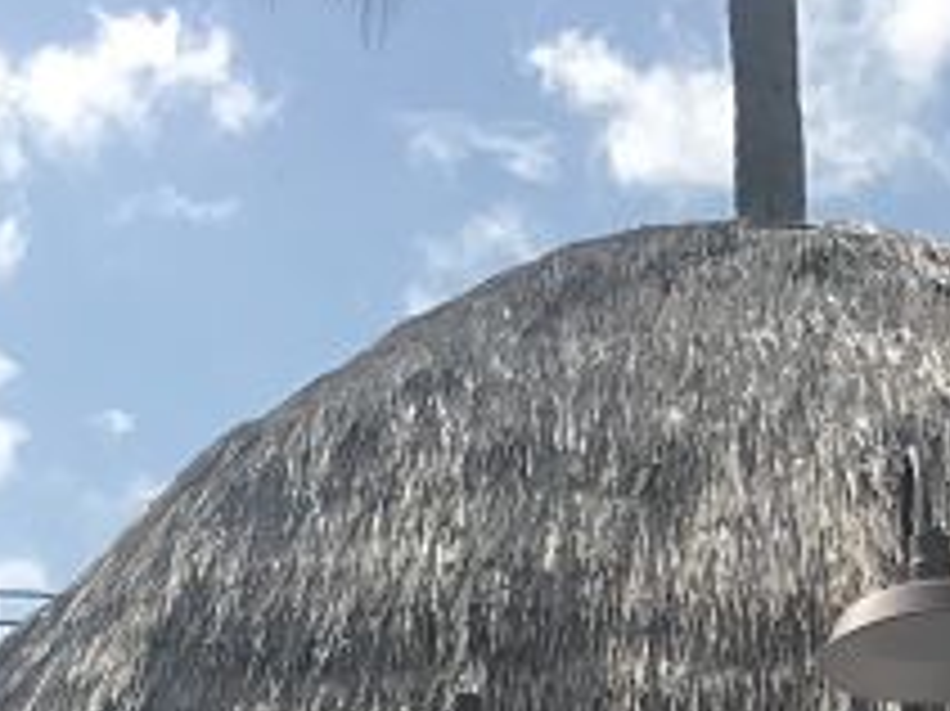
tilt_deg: +1.7
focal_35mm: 106
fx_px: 2907
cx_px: 752
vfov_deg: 12.7
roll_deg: +1.4
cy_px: 1292
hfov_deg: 18.4
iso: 20
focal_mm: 3.99
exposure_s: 1/2336
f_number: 1.8
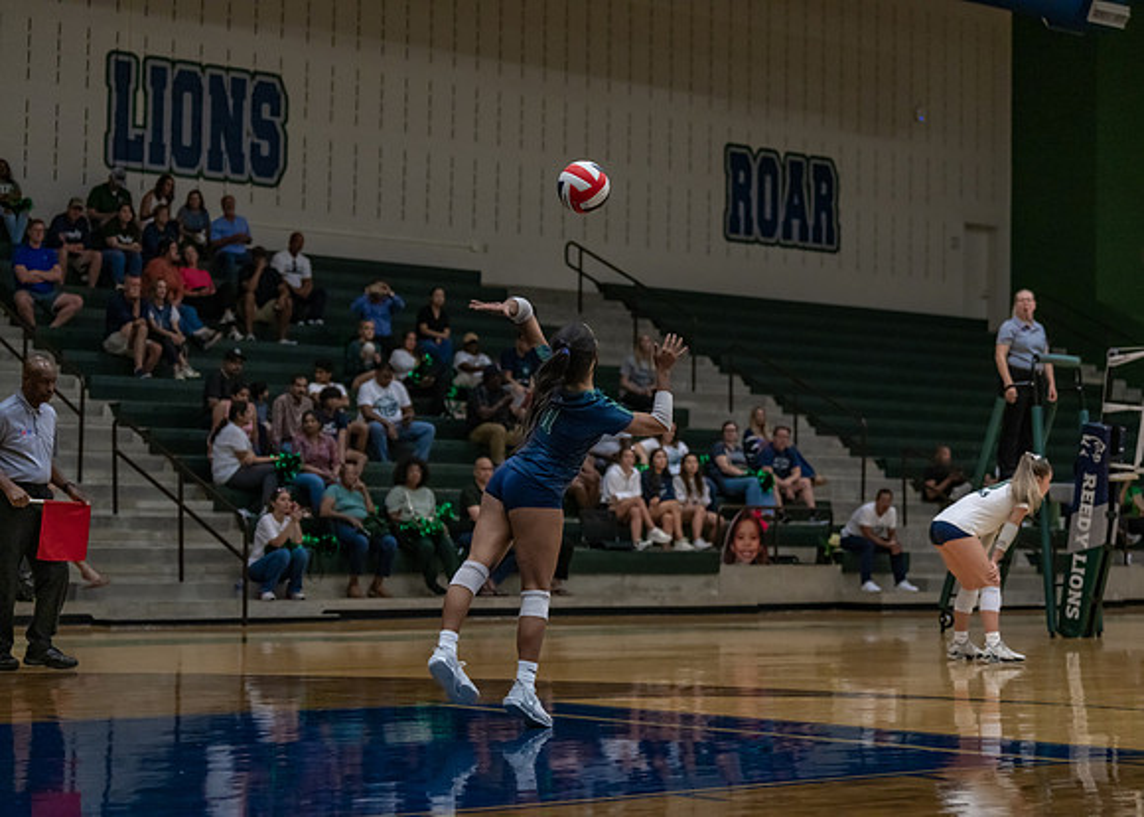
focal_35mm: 73
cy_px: 408
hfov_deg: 27.0
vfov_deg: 19.4
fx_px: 2383
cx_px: 572
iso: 2500
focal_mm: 70
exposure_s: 1/1000
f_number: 2.8
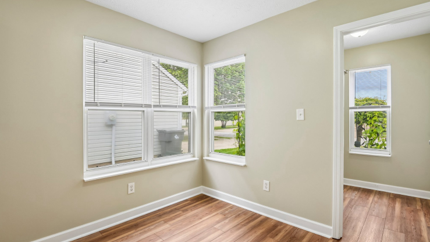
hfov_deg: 95.9
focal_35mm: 17
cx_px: 217
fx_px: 194
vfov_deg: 63.9
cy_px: 119
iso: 100
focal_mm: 16
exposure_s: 1/30
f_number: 8
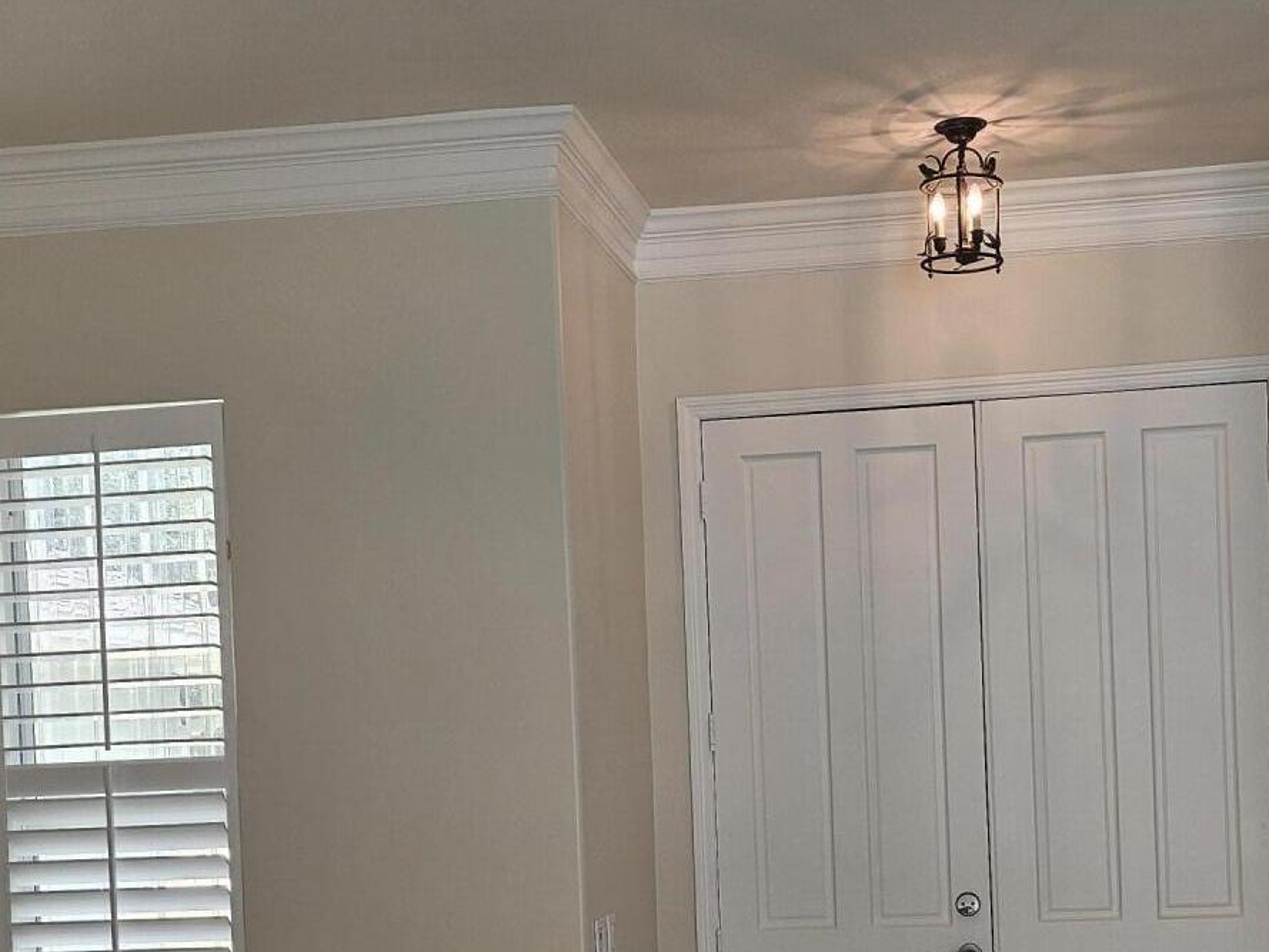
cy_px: 794
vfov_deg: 26.4
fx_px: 1980
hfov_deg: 35.4
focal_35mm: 54
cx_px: 742
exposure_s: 1/177
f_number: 1.8
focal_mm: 5
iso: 50
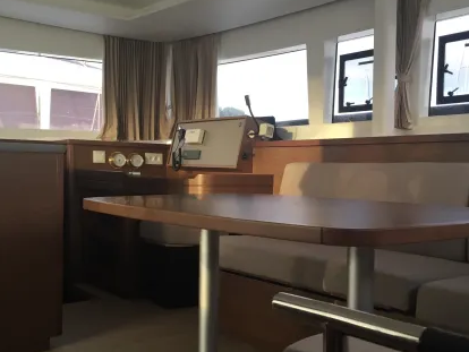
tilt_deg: -1.6
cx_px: 261
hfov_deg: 44.7
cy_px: 192
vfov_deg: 34.4
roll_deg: -3.7
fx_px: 569
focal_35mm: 42
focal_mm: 4.15
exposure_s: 1/33
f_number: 2.2
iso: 32
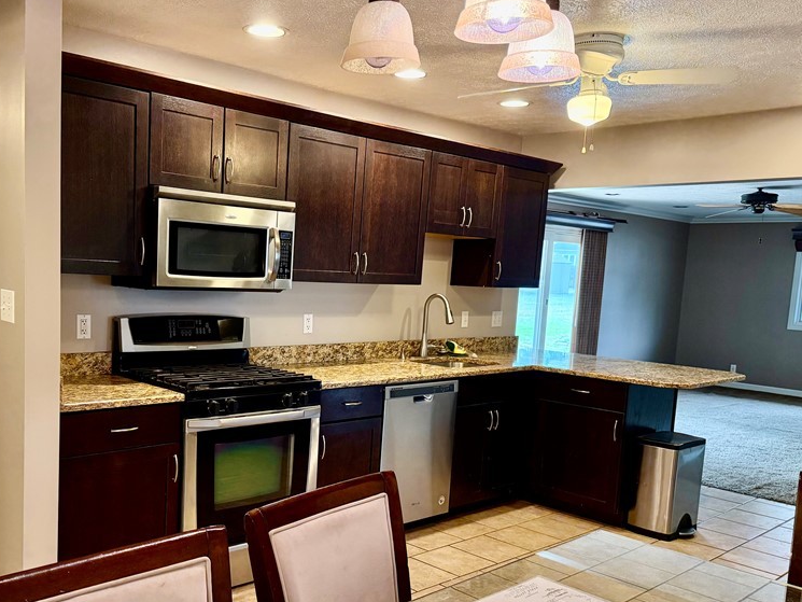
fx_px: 765
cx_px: 277
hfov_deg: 54.4
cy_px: 362
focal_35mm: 33
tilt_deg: -6.9
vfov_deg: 42.7
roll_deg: -2.5
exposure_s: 1/60
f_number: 1.78
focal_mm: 6.76
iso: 250
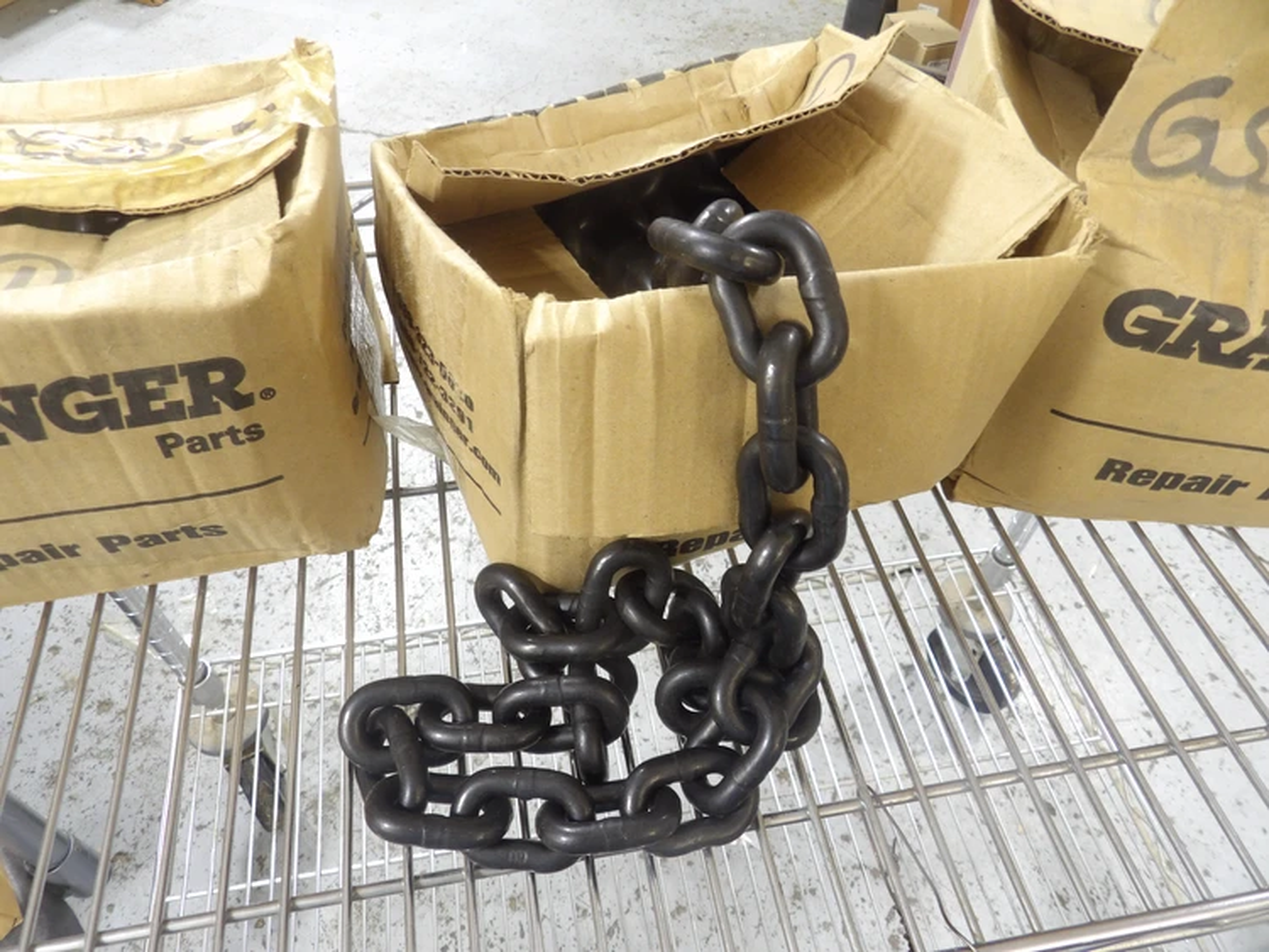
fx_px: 880
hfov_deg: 71.6
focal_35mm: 24
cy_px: 476
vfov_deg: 56.8
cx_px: 634
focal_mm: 4.3
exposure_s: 1/18
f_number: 3.2
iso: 200
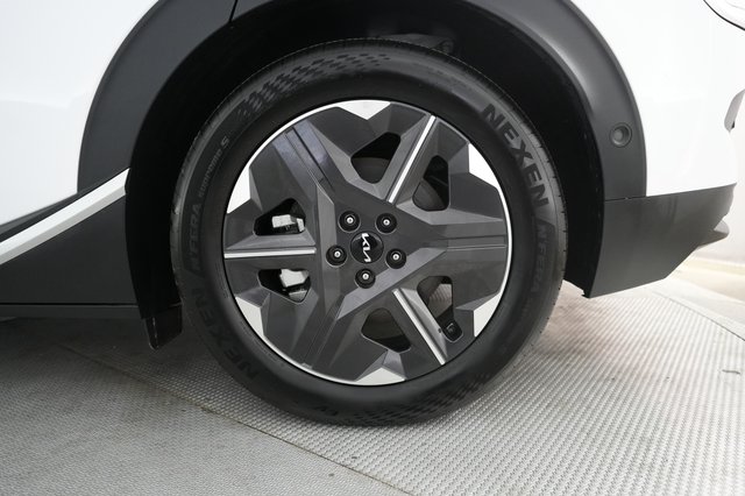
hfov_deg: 71.5
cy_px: 248
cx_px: 372
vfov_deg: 51.2
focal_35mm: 25
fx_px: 517
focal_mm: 25
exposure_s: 1/160
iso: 5000
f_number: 2.8
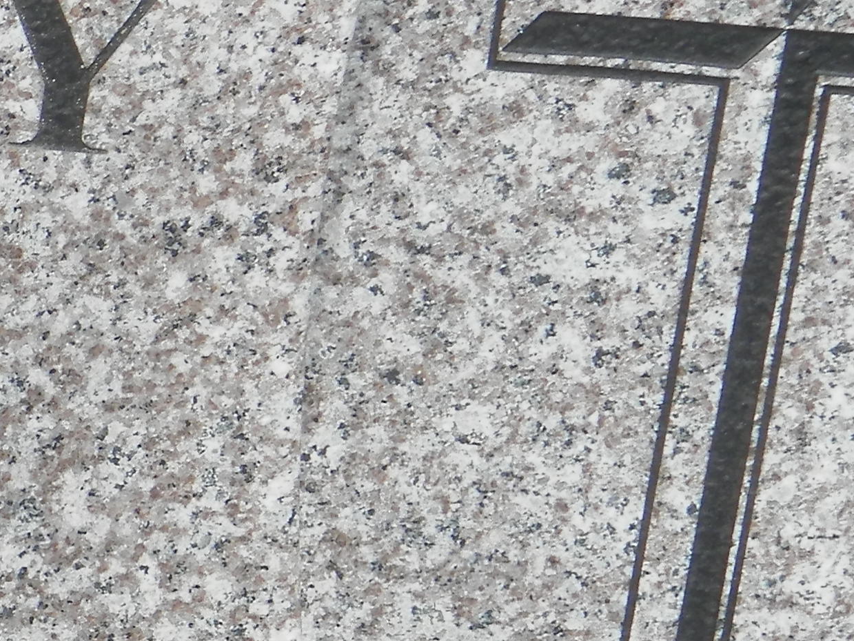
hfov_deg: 6.3
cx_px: -729
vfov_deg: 4.9
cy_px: 624
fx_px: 7524
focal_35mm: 305
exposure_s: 1/200
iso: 80
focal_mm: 14.6
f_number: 4.2
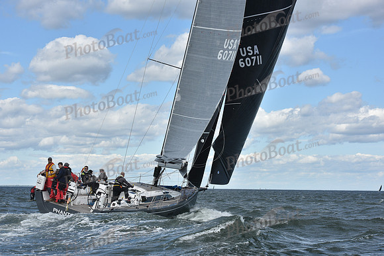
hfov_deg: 24.8
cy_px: 128
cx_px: 192
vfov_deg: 16.7
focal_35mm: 82
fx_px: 875
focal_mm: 82
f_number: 9
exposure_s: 1/1000
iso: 320
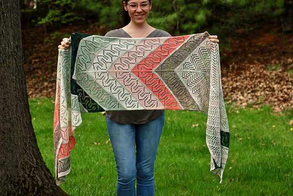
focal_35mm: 75
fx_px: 611
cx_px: 146
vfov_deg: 18.2
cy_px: 98
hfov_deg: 27.0
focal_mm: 50
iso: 250
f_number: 3.2
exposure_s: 1/1600
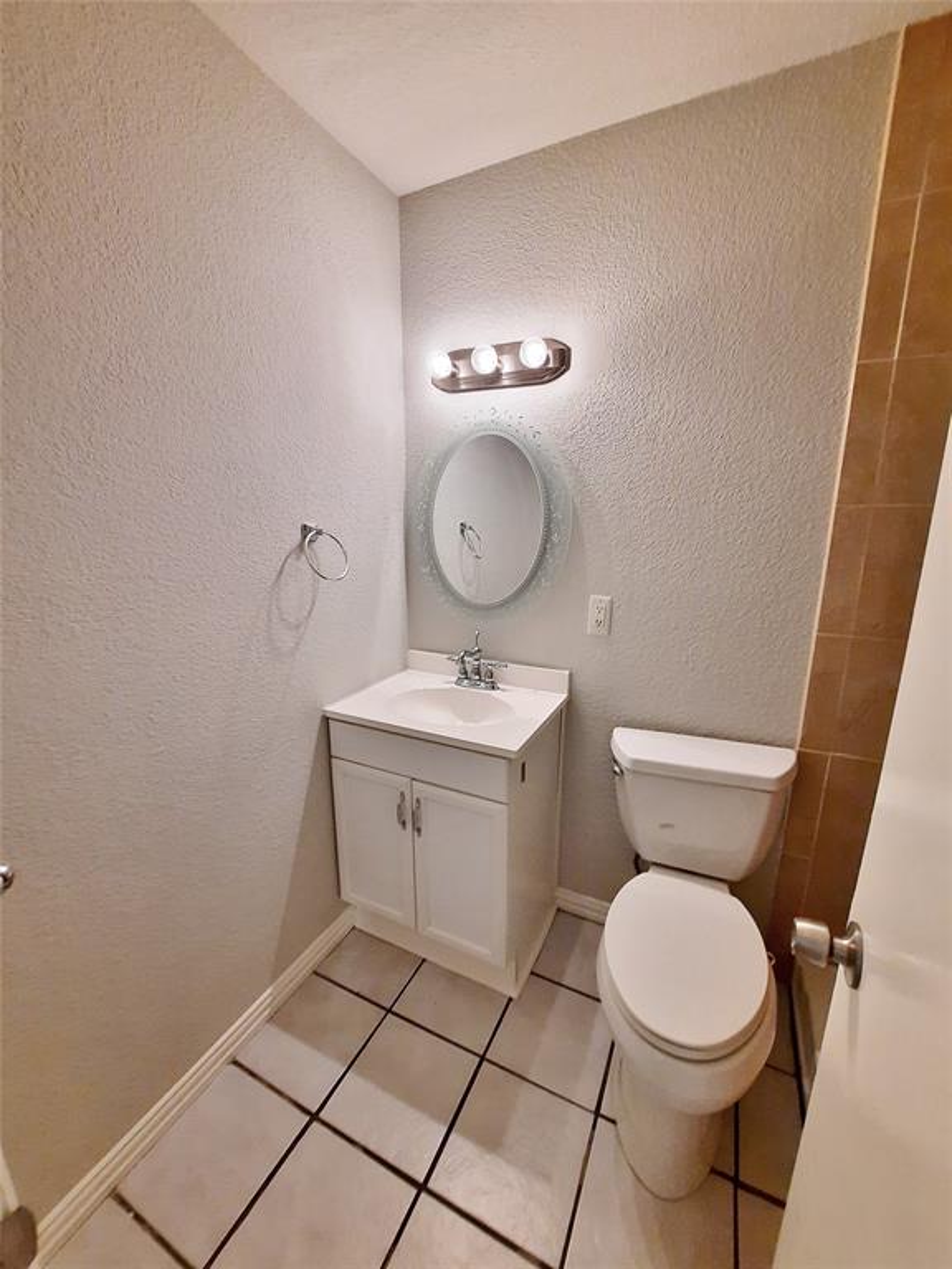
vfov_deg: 106.2
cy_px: 634
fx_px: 477
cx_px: 476
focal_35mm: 13
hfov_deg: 89.9
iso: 100
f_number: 2.2
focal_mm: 1.74
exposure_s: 1/40
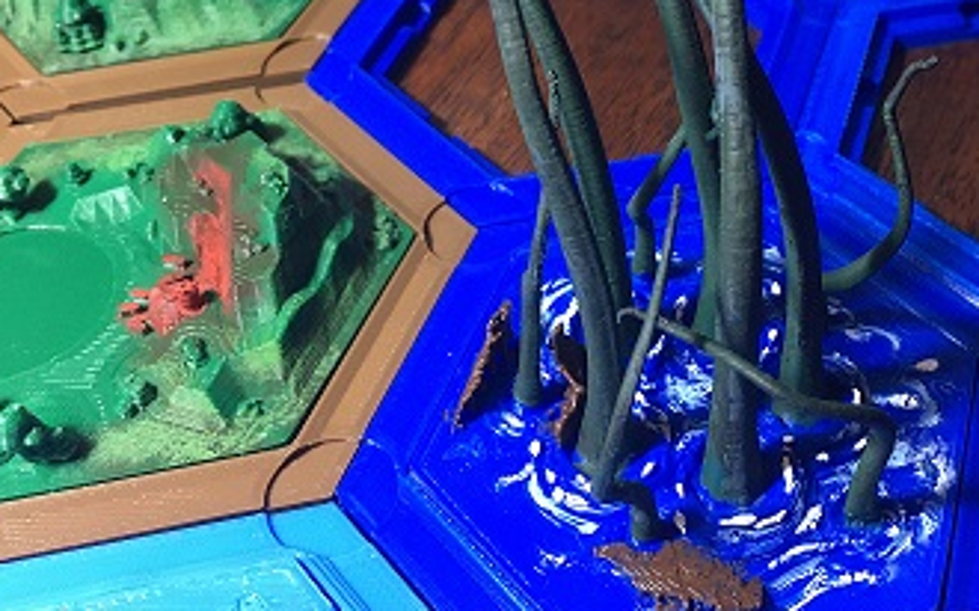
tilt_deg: -43.1
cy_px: 163
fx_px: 1254
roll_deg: +0.1
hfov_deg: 42.1
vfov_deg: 27.1
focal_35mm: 47
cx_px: 656
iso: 100
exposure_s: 1/30
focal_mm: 4.15
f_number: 2.2
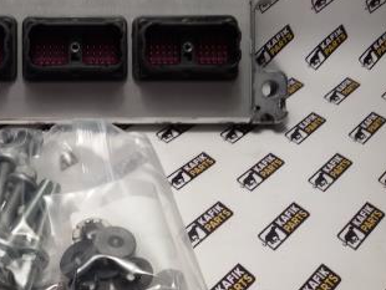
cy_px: 87
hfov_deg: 34.5
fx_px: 603
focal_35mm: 54
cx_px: 80
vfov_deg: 26.8
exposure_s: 1/33
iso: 50
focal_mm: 2.93
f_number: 2.4
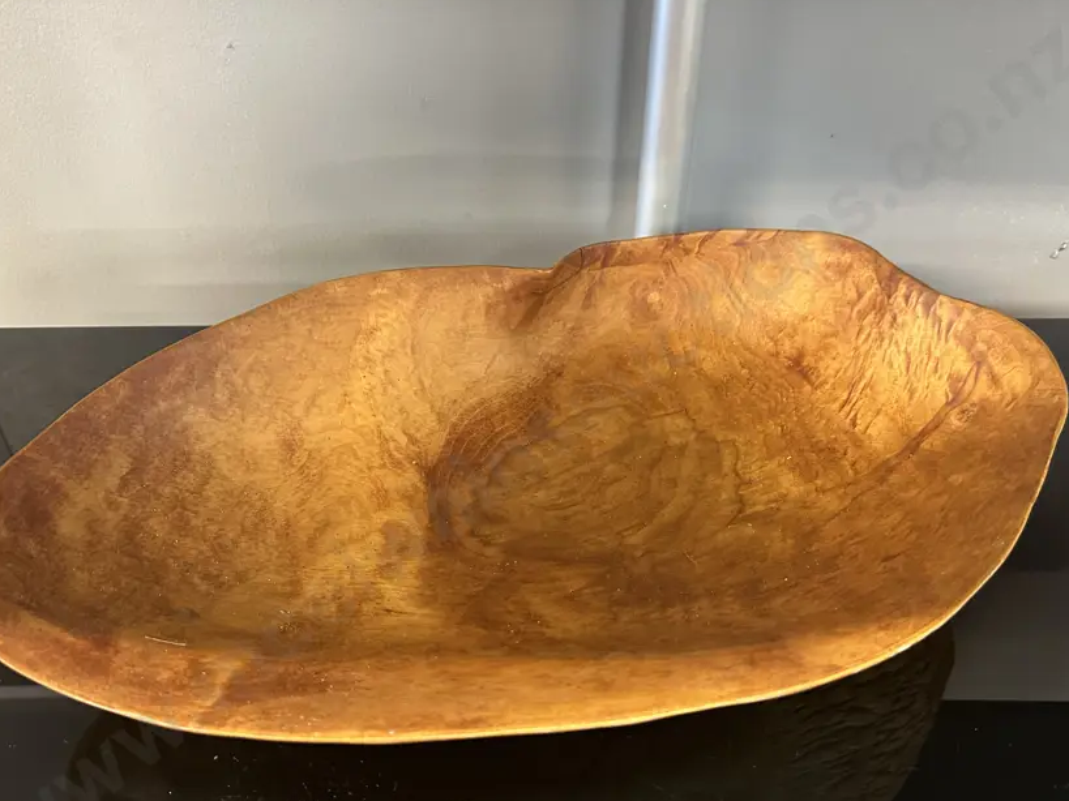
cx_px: 538
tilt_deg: -39.4
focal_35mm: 30
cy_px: 445
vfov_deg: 46.7
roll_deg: -1.5
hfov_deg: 60.0
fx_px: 926
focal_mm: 6.86
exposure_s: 1/50
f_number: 1.78
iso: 500
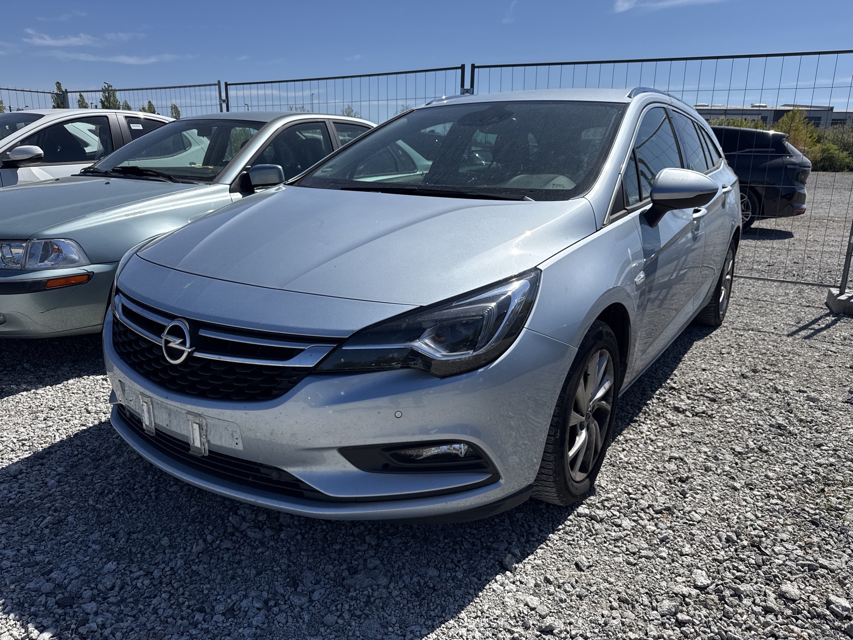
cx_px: 426
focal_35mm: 24
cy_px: 320
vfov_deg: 56.8
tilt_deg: -14.8
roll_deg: -0.9
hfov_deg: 71.6
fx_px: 591
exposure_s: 1/8130
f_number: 1.78
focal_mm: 6.76
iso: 100
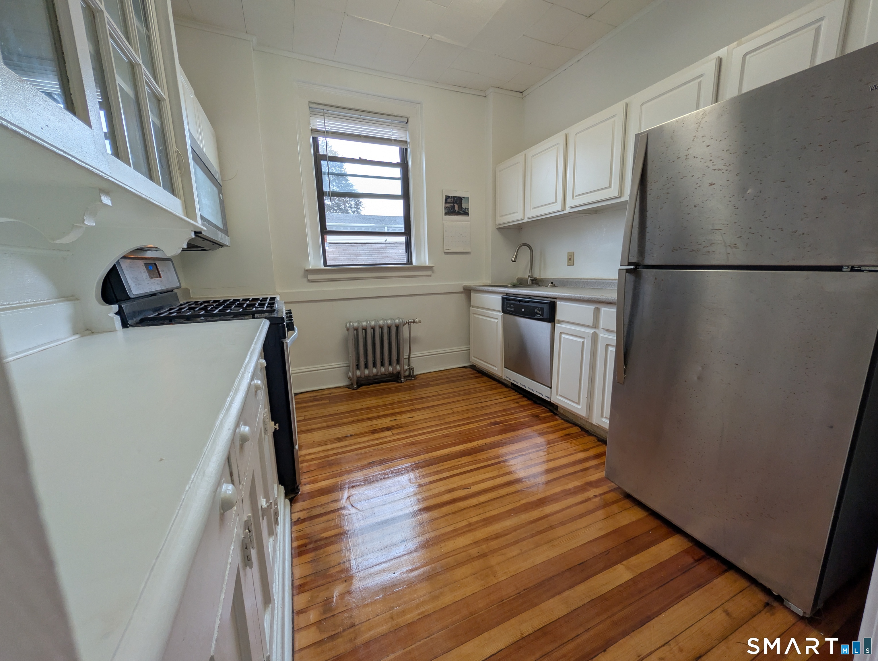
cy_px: 330
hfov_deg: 110.5
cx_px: 439
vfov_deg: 94.6
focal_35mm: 12
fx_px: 305
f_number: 1.7
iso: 45
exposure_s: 1/167
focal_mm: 2.02
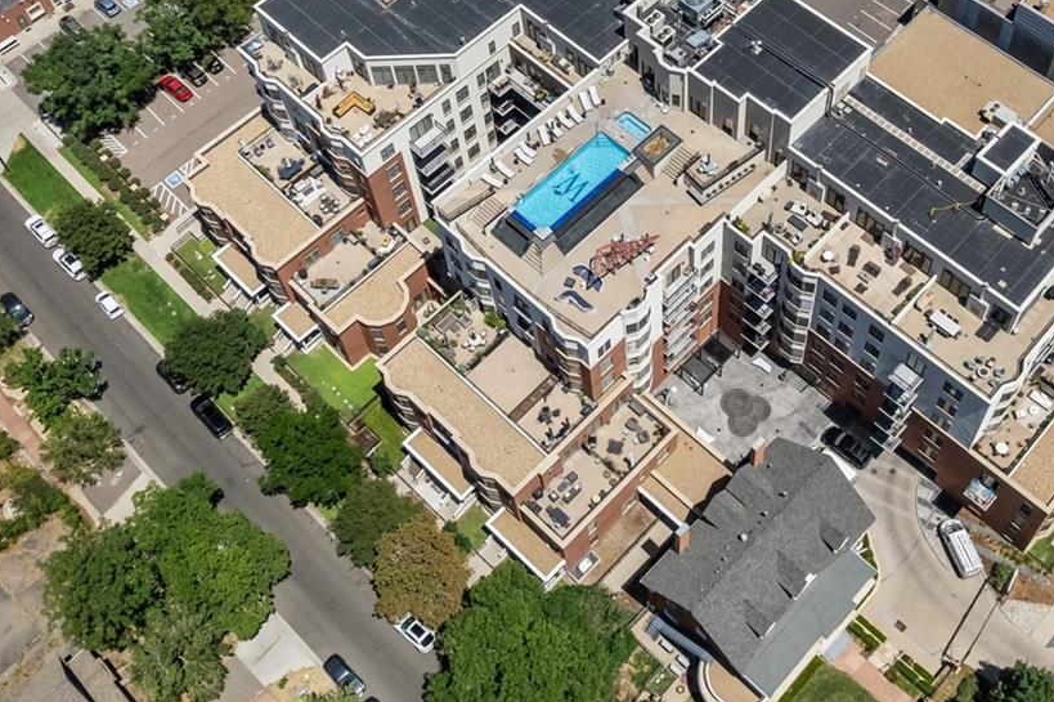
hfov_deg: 45.0
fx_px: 1258
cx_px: 670
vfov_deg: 30.3
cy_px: 133
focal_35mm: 43
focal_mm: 8.38
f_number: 2.8
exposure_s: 1/80
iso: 140
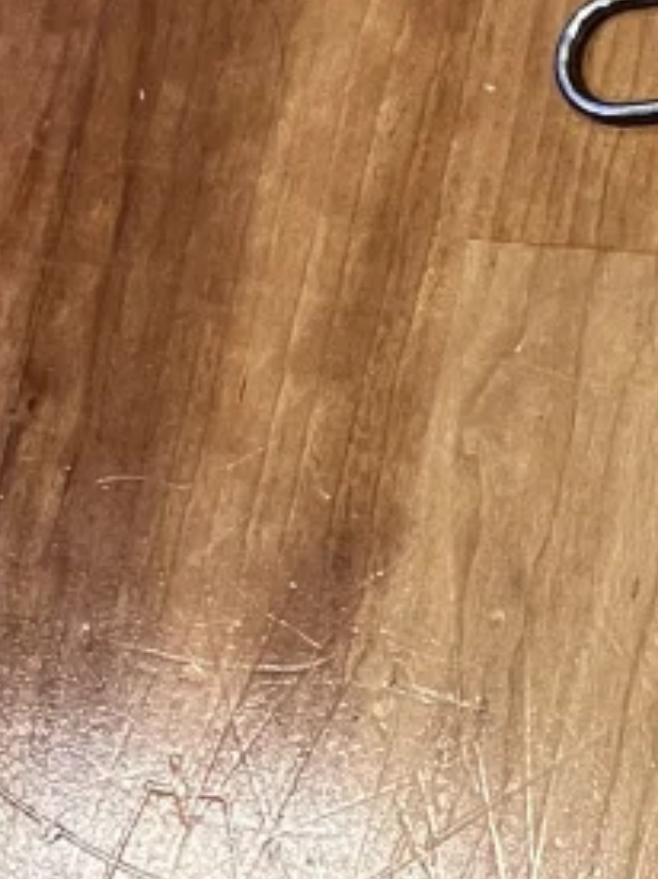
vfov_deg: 14.5
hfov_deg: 9.7
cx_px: 1562
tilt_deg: -70.1
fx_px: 3450
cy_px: 416
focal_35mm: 136
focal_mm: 5.7
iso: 125
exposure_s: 1/50
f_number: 1.5
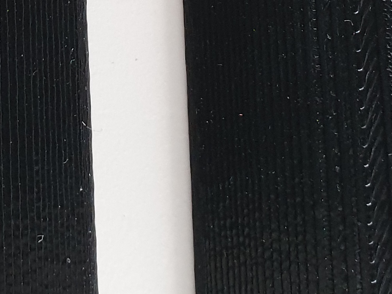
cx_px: 124
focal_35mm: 105
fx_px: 1189
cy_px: -198
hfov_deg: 18.7
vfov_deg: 13.0
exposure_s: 1/60
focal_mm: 4.3
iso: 250
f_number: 2.4
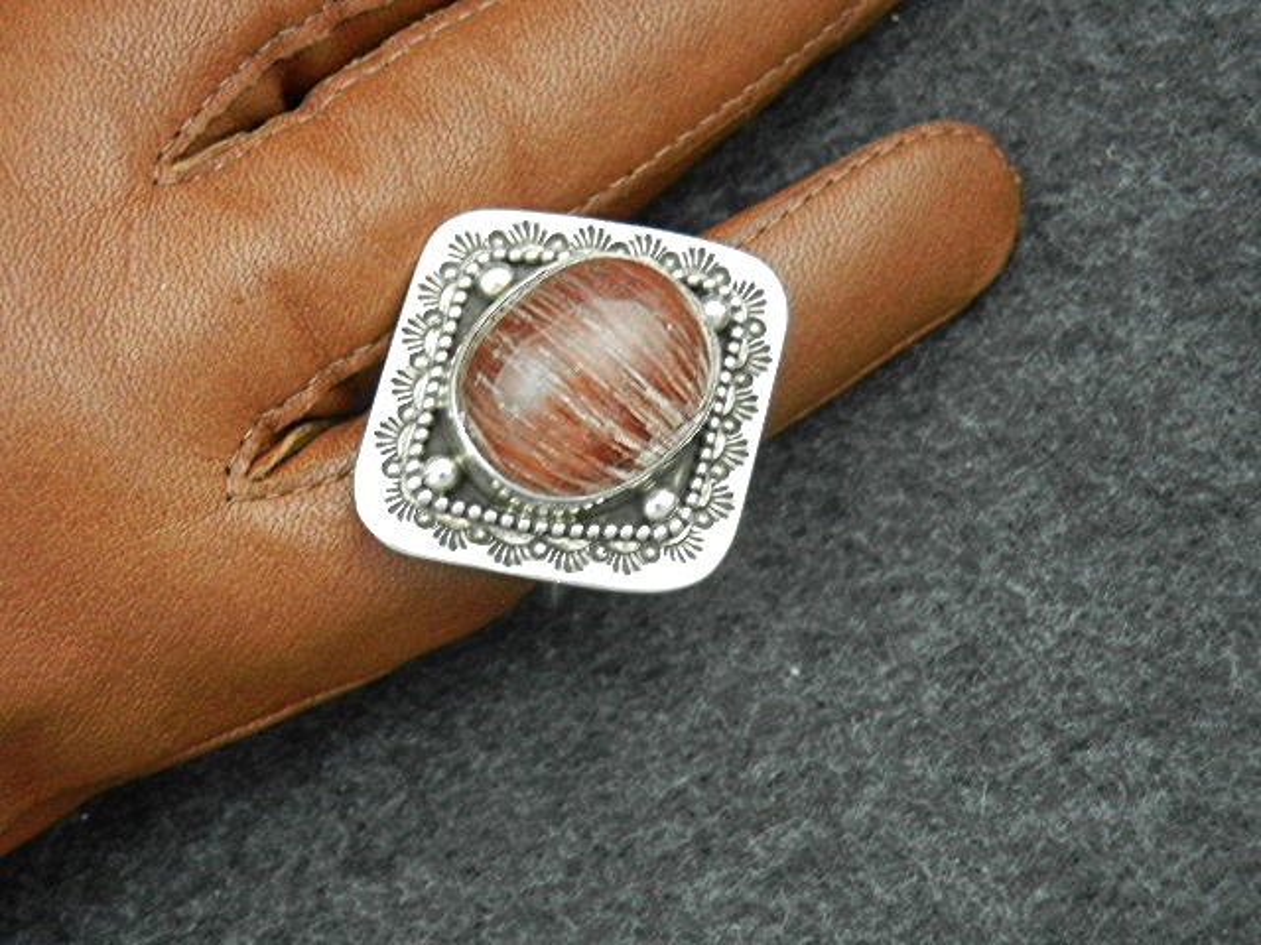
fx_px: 3716
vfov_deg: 14.5
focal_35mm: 102
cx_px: 630
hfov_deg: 19.3
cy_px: 472
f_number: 4.5
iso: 200
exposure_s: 1/4.5
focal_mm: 18.3
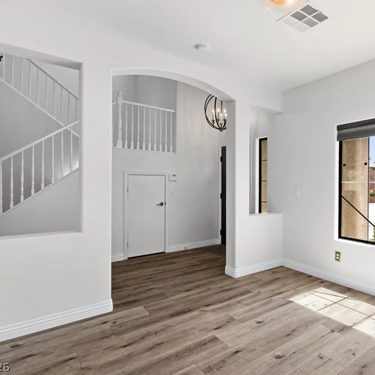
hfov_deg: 68.3
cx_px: 240
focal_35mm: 22
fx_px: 270
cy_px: 185
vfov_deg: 69.6
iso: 400
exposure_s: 1/80
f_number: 8
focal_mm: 17
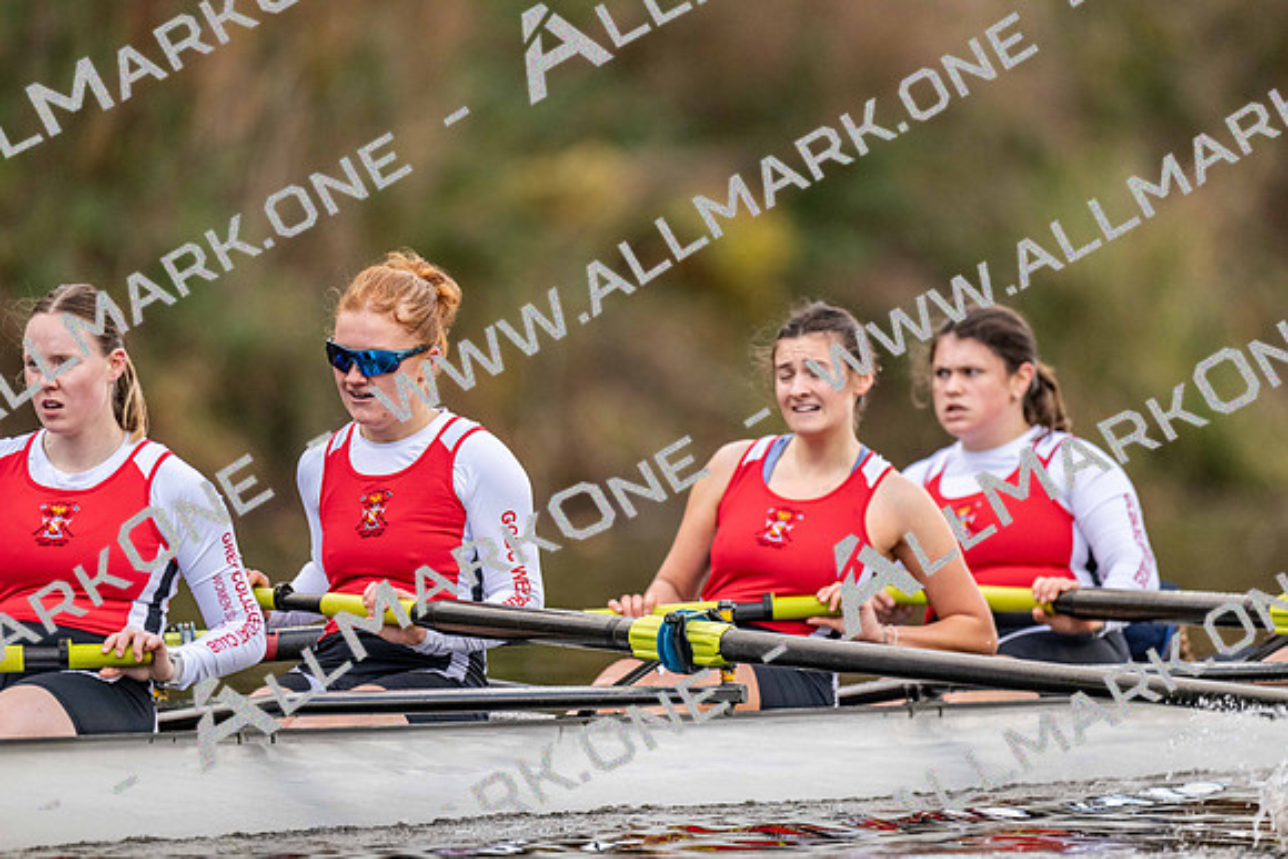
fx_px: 21471
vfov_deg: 2.3
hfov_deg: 3.4
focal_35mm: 600
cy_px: 430
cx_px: 644
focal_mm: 600
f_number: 4
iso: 2200
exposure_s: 1/2500
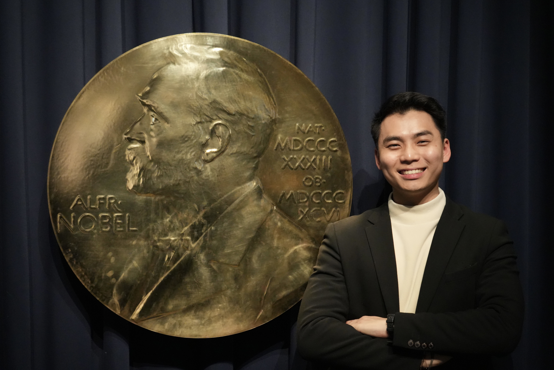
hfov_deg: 36.2
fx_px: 846
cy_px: 185
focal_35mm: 55
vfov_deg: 24.6
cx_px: 277
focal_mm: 55
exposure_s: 1/60
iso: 8000
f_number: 5
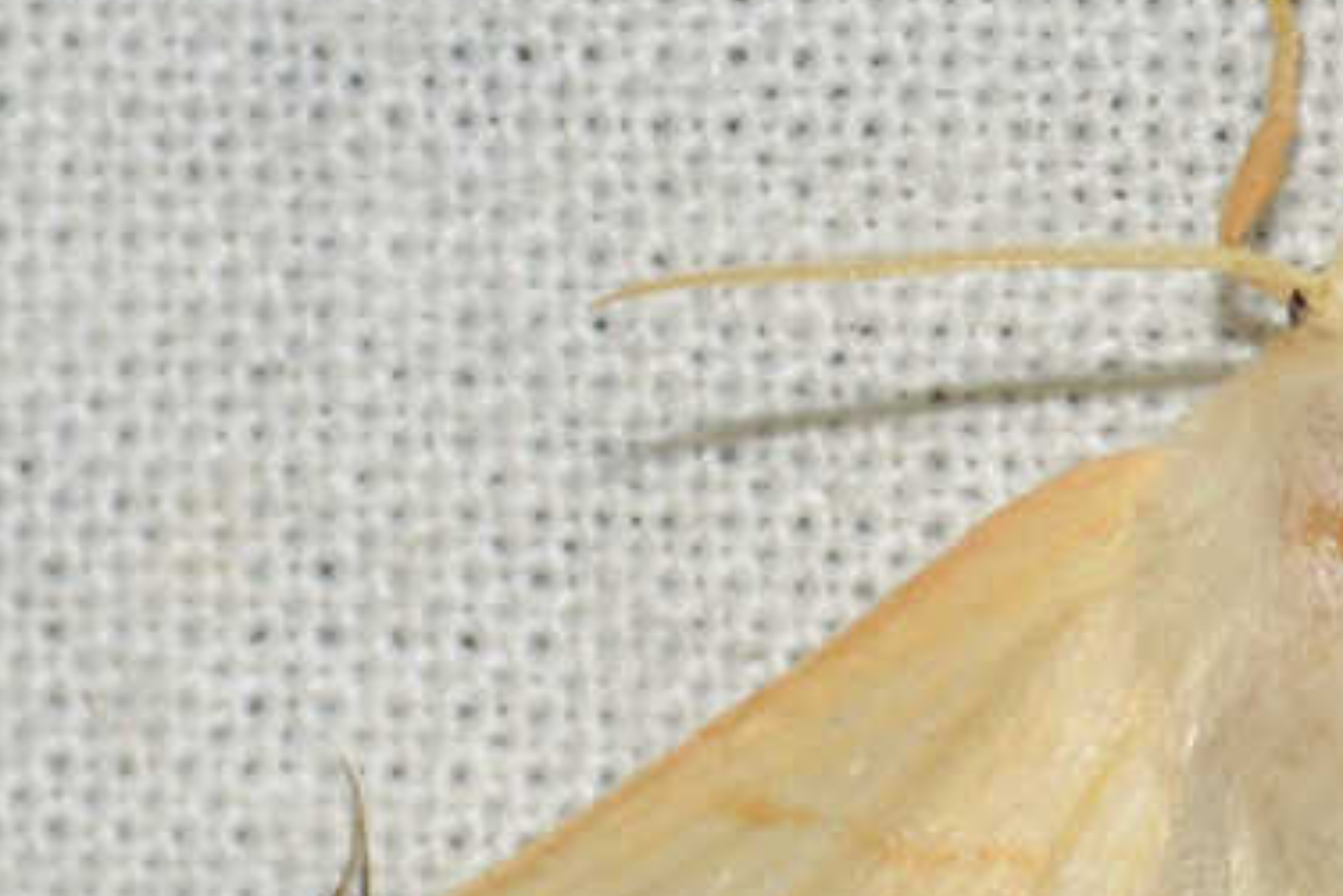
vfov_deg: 3.6
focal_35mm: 383
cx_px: 1279
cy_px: 917
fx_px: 14293
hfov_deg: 5.4
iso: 200
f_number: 20
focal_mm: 100
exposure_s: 1/200
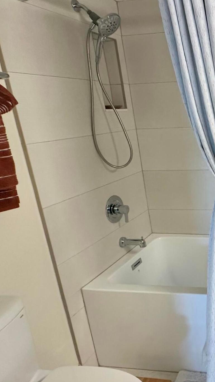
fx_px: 324
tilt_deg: -16.6
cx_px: 272
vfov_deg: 61.0
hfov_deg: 30.0
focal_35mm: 32
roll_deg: +2.2
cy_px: 200
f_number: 2.2
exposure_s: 1/60
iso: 200
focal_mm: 2.22
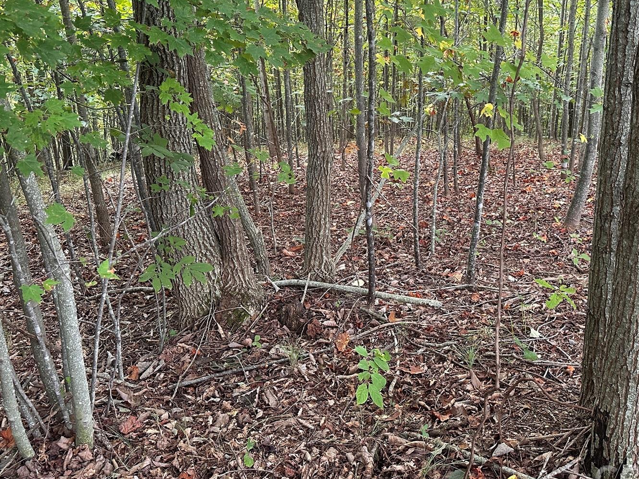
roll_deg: -0.3
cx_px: 392
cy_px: 145
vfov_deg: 38.1
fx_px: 683
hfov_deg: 49.7
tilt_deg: -20.4
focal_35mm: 37
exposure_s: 1/103
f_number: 1.78
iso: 250
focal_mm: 6.86
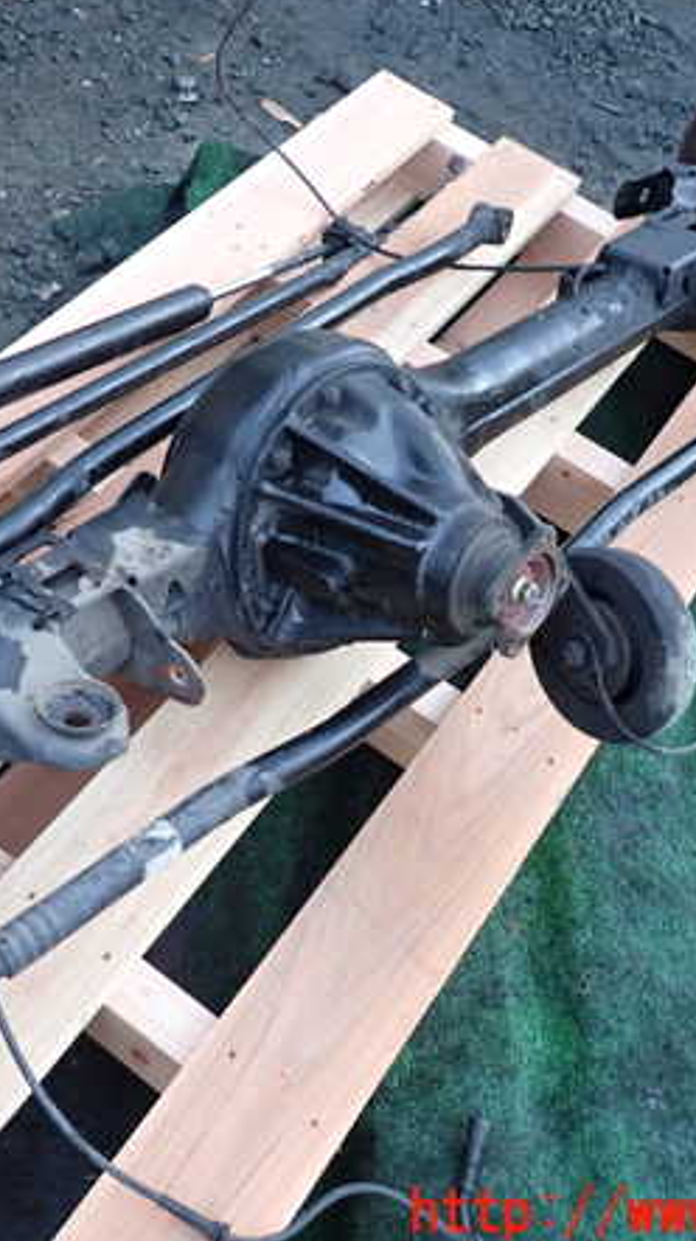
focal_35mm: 37
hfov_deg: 31.5
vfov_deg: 54.0
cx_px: 202
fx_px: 1216
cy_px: 618
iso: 320
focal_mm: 4.5
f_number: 2
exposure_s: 1/30
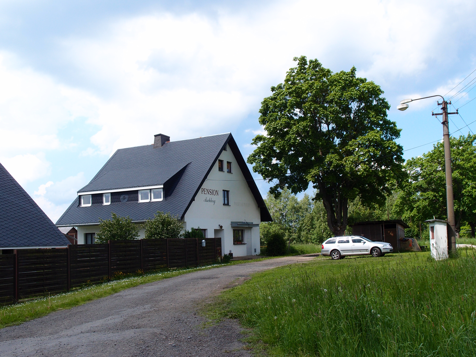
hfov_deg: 49.0
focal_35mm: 38
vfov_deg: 37.7
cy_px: 178
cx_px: 238
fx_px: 523
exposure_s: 1/800
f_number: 3.5
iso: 100
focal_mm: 8.16
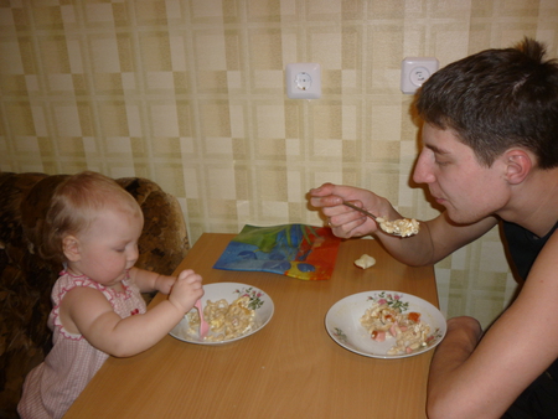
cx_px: 279
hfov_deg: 55.3
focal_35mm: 33
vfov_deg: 43.0
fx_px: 532
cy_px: 210
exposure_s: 1/30
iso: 100
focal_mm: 5.5
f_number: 2.8
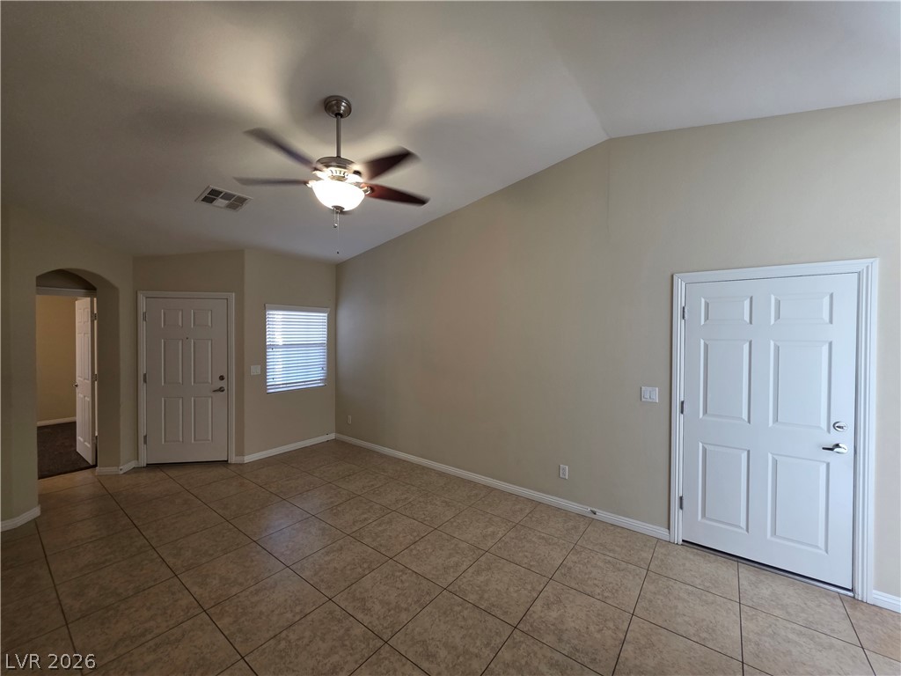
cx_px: 450
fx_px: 338
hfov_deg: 106.2
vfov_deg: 89.9
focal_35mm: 13
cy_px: 338
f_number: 1.9
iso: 160
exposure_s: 1/60
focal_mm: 2.2
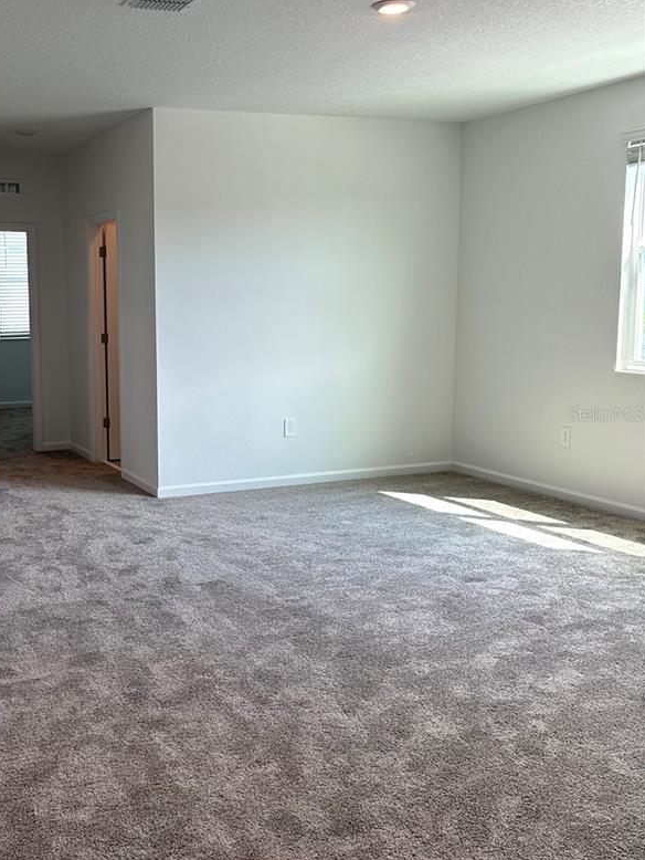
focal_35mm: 37
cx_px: 150
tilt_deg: -6.4
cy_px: 413
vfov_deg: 50.1
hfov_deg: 37.6
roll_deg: +1.2
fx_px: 919
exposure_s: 1/207
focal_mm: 6.86
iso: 80
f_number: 1.78
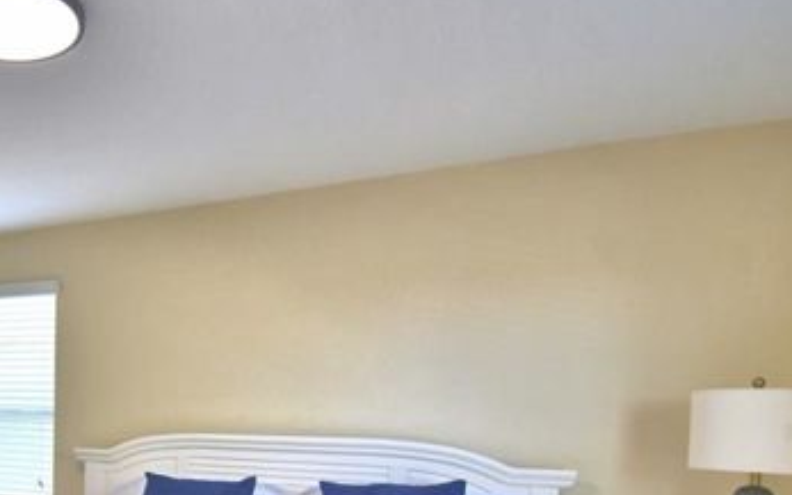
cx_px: 70
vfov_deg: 38.2
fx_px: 669
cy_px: 432
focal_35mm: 31
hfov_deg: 53.1
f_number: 4.5
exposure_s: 1/125
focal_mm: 10
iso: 320
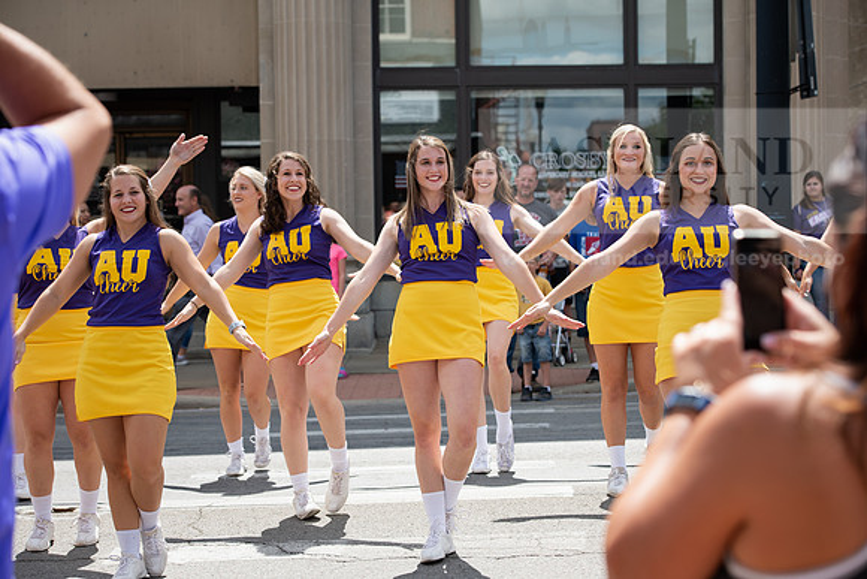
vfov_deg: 17.1
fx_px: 1927
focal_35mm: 80
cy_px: 290
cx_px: 434
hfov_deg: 25.4
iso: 200
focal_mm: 80
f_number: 5.6
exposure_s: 1/640
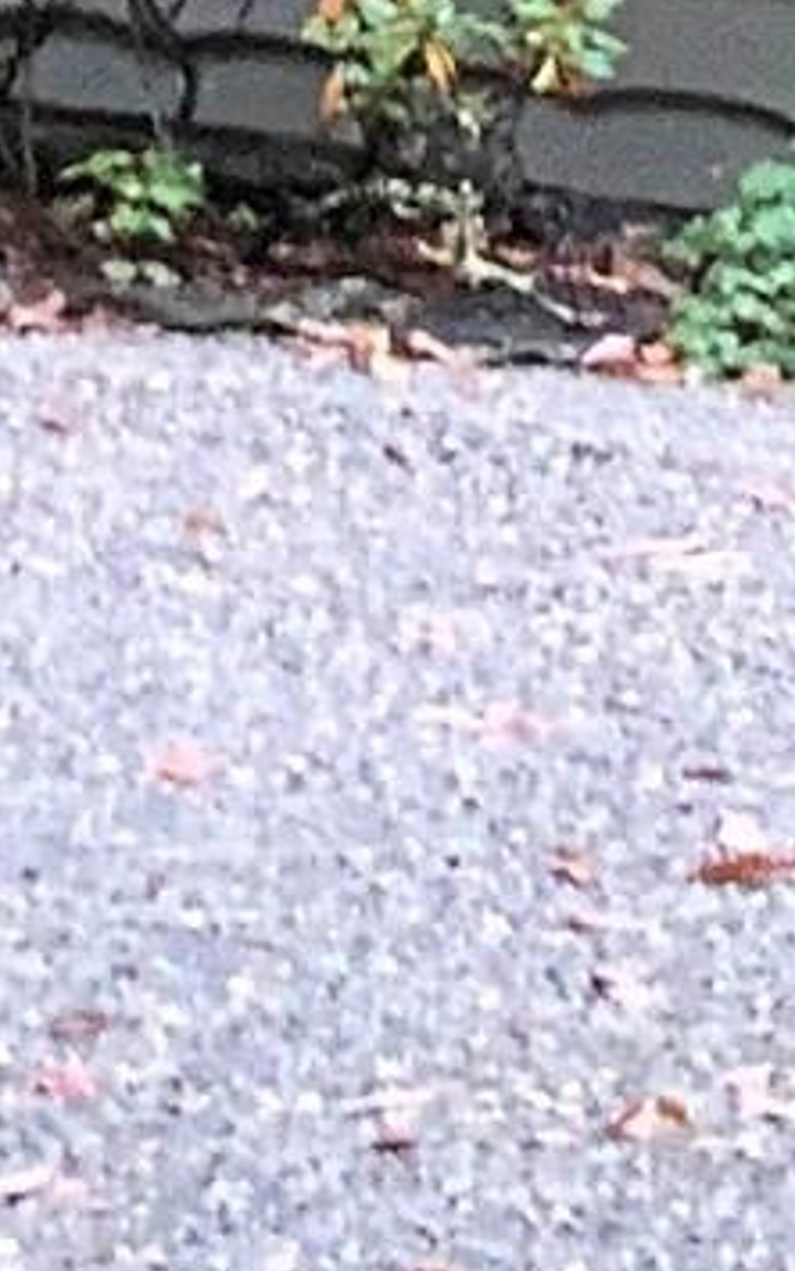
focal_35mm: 171
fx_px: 5926
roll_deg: -0.6
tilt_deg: -1.9
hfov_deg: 7.3
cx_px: 1773
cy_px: -1341
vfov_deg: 11.0
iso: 100
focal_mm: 3.99
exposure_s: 1/12
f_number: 1.8
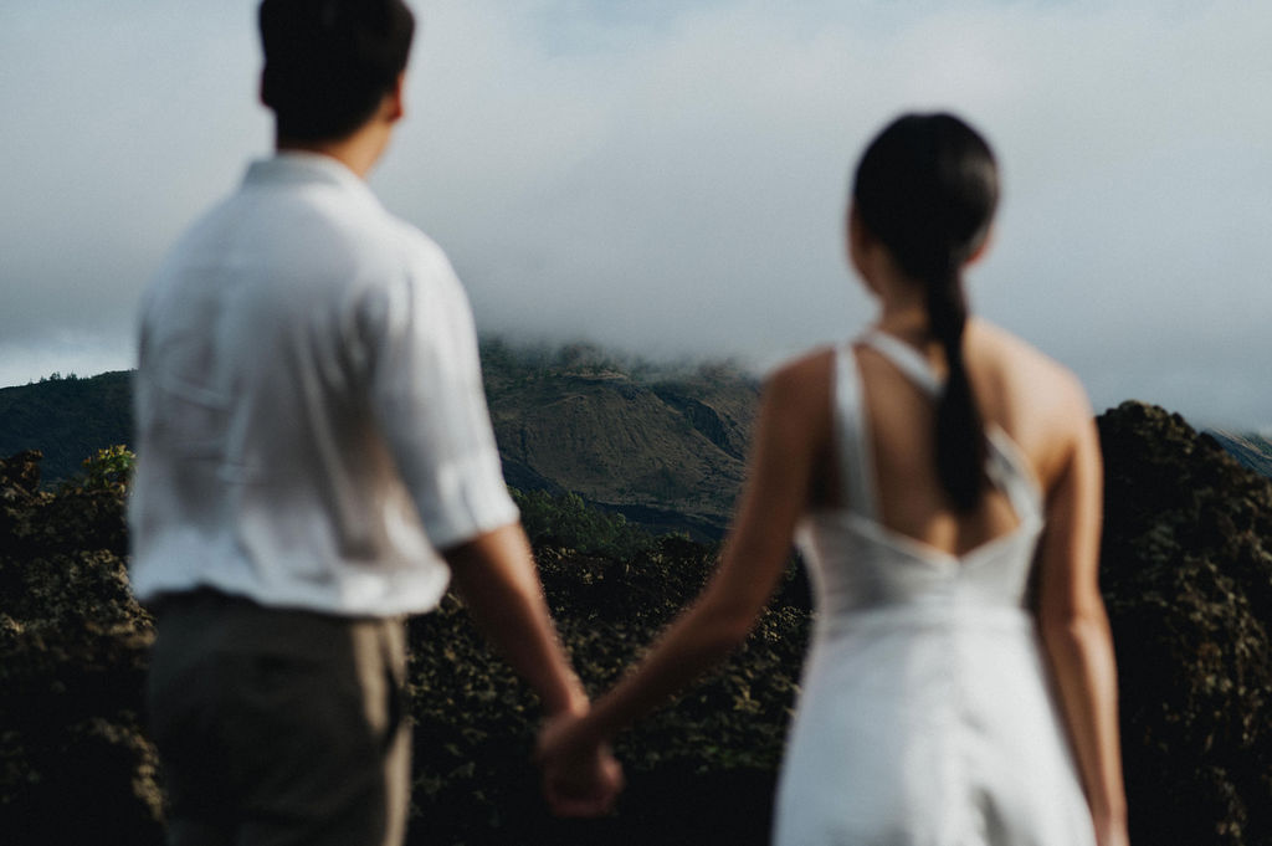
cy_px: 423
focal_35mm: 85
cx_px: 636
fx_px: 3001
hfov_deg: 23.9
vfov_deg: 16.0
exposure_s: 1/1250
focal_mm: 85
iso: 100
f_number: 4
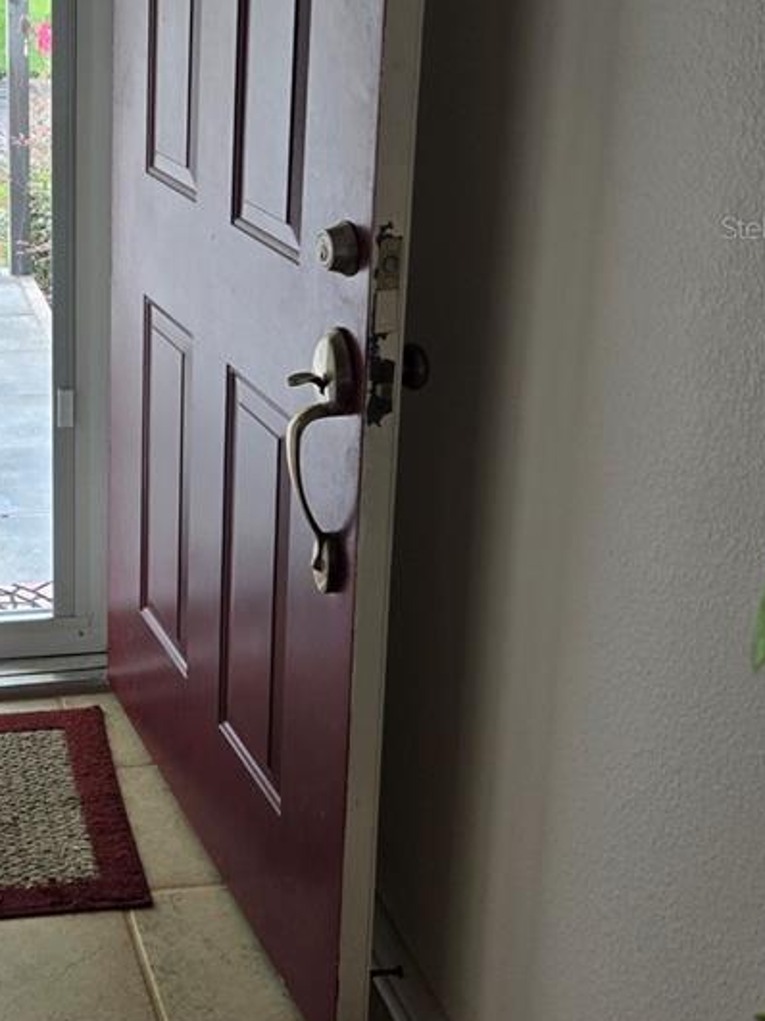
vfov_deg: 35.8
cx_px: -8
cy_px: 227
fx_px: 1533
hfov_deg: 26.5
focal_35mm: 52
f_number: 1.8
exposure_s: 1/180
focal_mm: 5.4
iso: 40
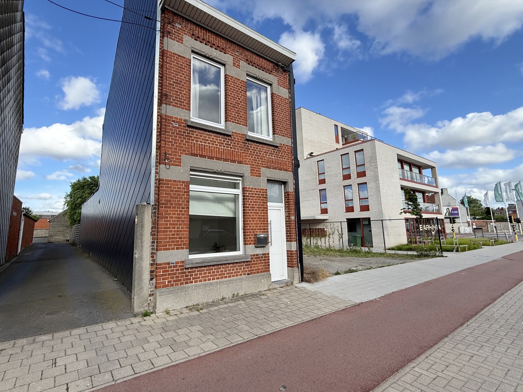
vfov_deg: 74.7
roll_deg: +0.1
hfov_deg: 90.8
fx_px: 257
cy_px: 189
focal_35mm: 17
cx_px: 238
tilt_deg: +9.1
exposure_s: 1/1001
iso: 50
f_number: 2.2
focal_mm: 2.22
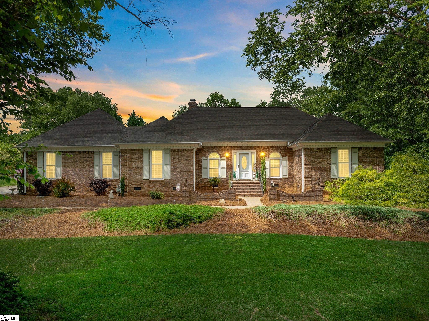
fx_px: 297
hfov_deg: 71.6
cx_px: 214
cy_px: 160
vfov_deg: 56.8
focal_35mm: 24
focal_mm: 12.29
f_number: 5
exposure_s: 1/25
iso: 100
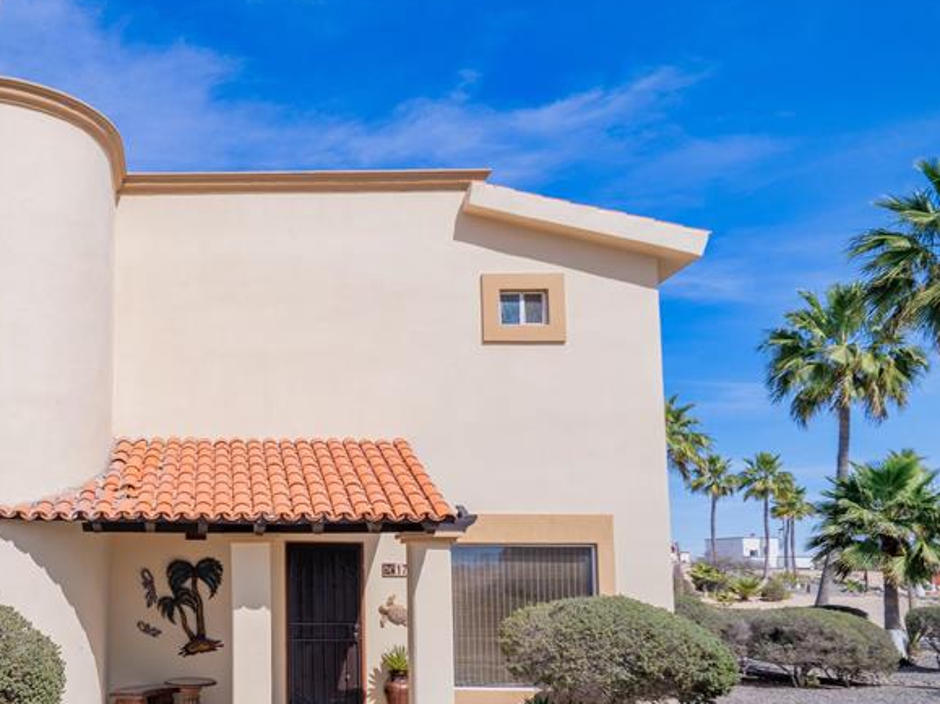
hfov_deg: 50.3
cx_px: 172
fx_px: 923
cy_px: 482
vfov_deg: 41.1
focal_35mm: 34
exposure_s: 1/750
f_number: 5.6
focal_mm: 20
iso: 50
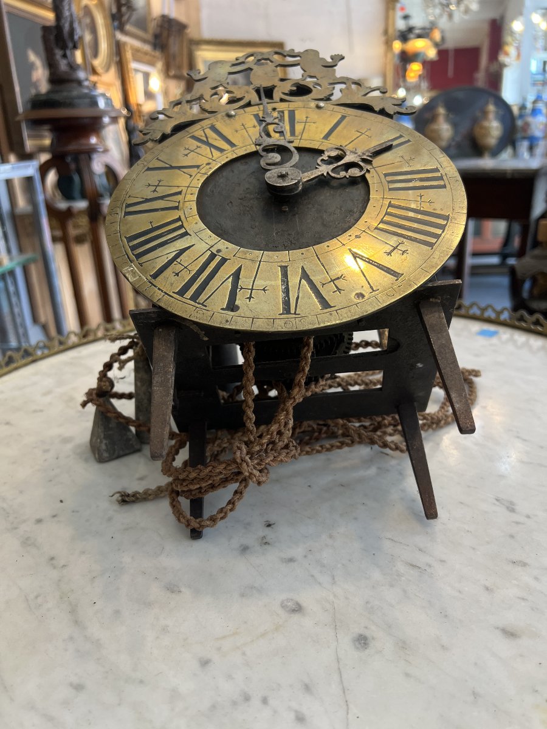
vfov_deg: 67.3
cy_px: 364
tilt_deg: -20.4
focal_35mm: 26
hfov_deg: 53.1
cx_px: 274
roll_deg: +2.9
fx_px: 548
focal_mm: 5.7
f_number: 1.5
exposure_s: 1/100
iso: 64
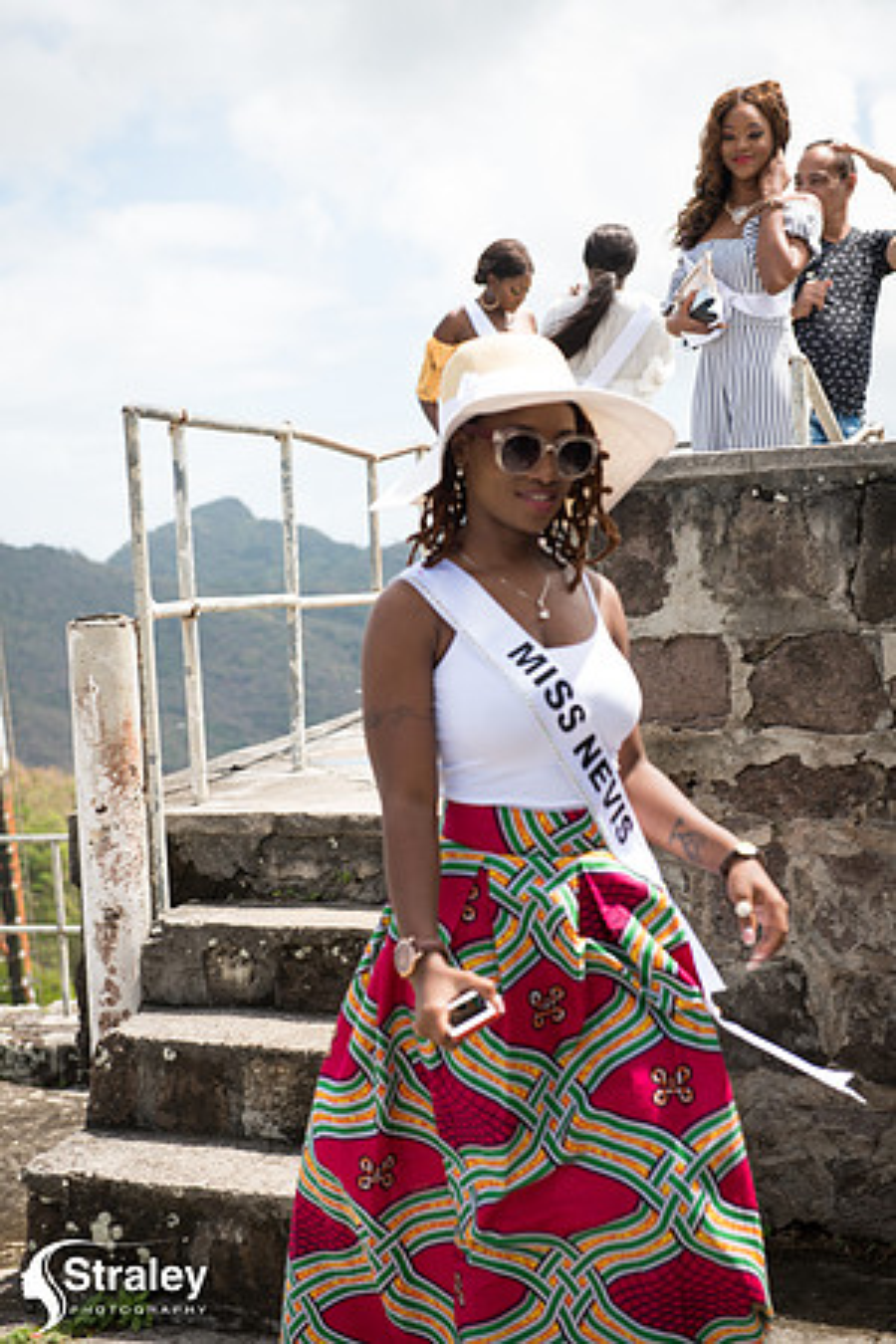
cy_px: 672
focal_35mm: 70
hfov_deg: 19.5
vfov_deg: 28.8
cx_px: 448
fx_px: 2613
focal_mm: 70
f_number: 5.6
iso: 64
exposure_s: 1/160
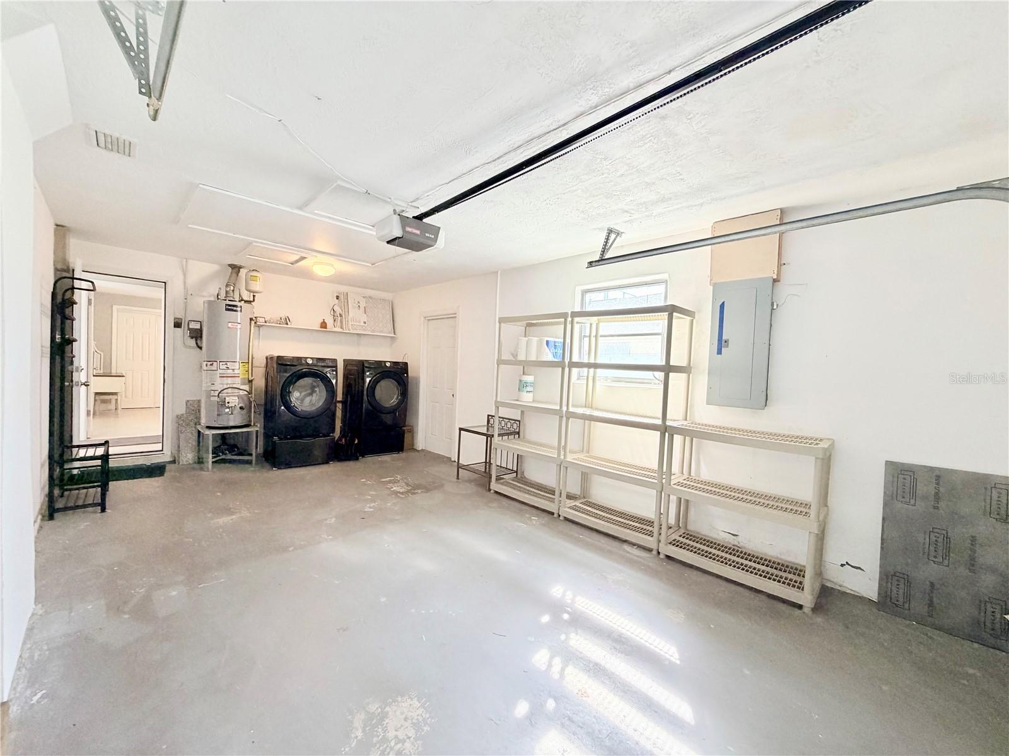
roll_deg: -2.0
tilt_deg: -1.0
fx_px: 408
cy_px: 378
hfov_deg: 102.1
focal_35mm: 14
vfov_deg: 85.7
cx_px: 504
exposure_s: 1/120
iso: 250
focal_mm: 2.22
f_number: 2.2
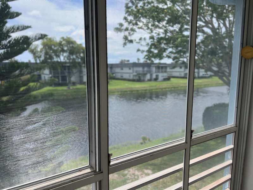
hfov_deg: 67.3
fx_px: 190
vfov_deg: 53.1
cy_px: 95
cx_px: 126
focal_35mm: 26
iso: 50
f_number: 1.5
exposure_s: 1/2045
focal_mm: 5.7
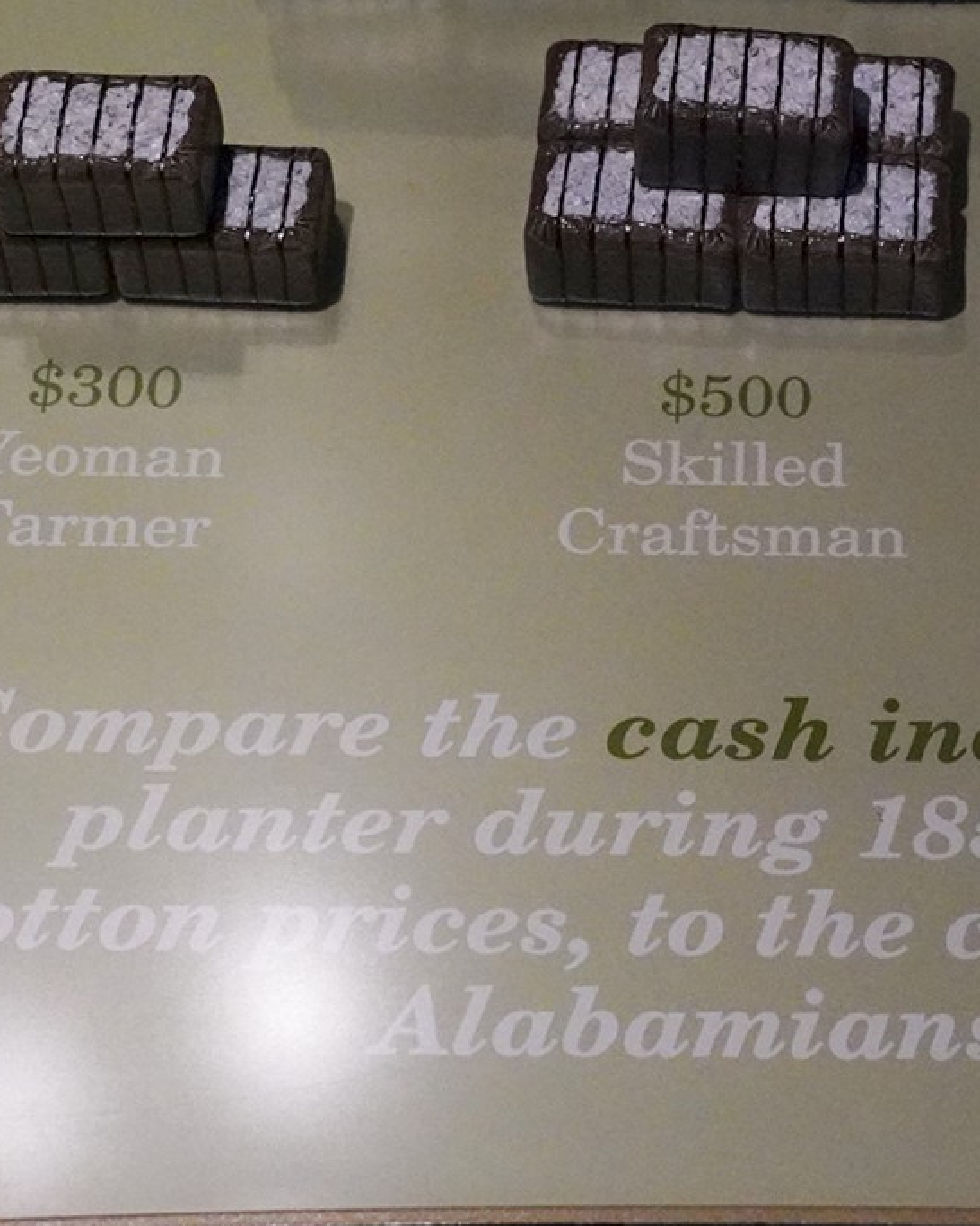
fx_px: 3990
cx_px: 998
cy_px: 305
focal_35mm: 110
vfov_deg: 17.4
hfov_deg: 13.8
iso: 10000
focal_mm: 40
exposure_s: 1/100
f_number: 5.6
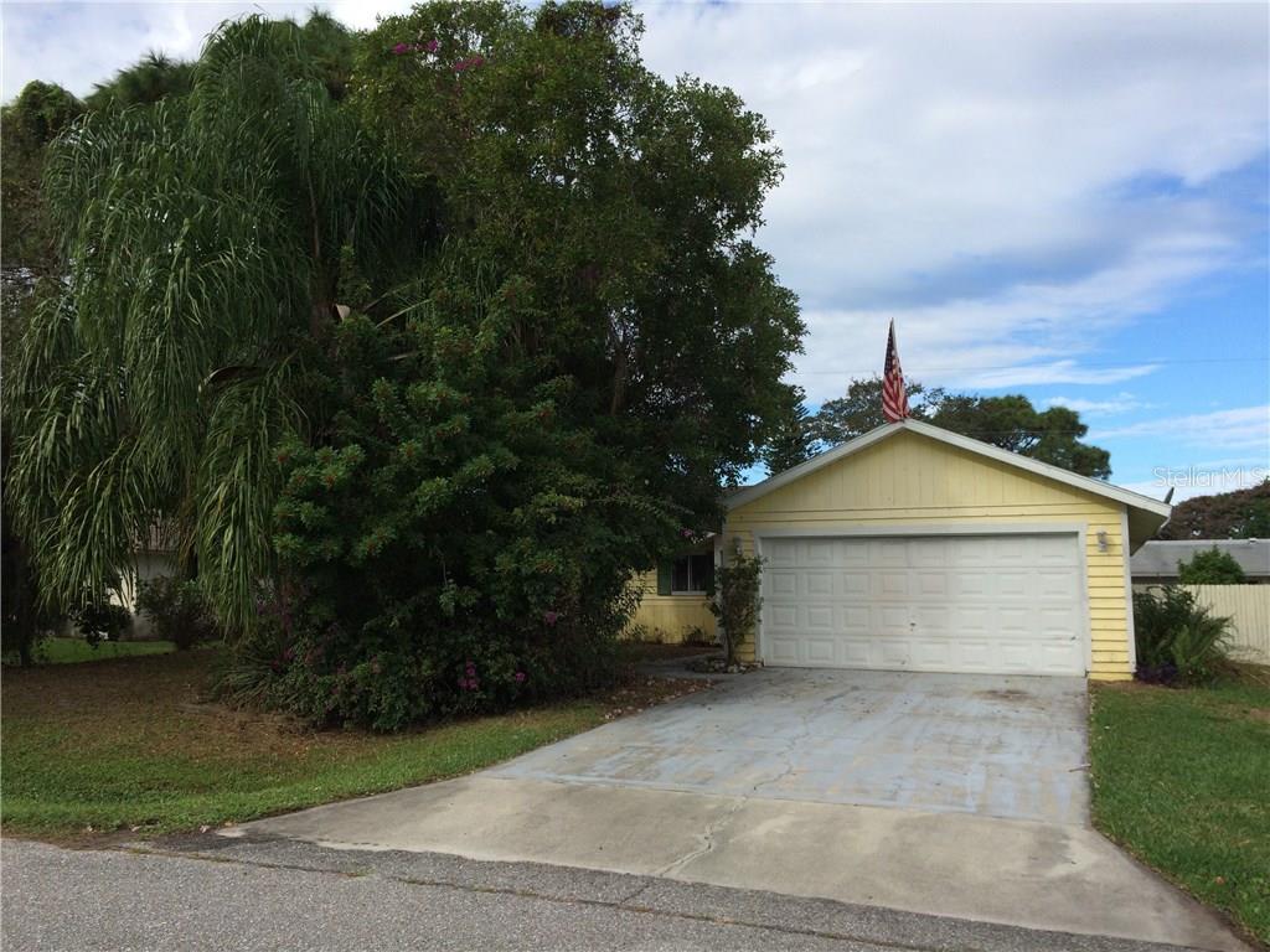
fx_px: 1064
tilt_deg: +4.3
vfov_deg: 48.2
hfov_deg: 61.7
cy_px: 476
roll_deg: -0.3
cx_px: 635
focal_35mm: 29
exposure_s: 1/1786
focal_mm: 4.15
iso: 32
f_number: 2.2
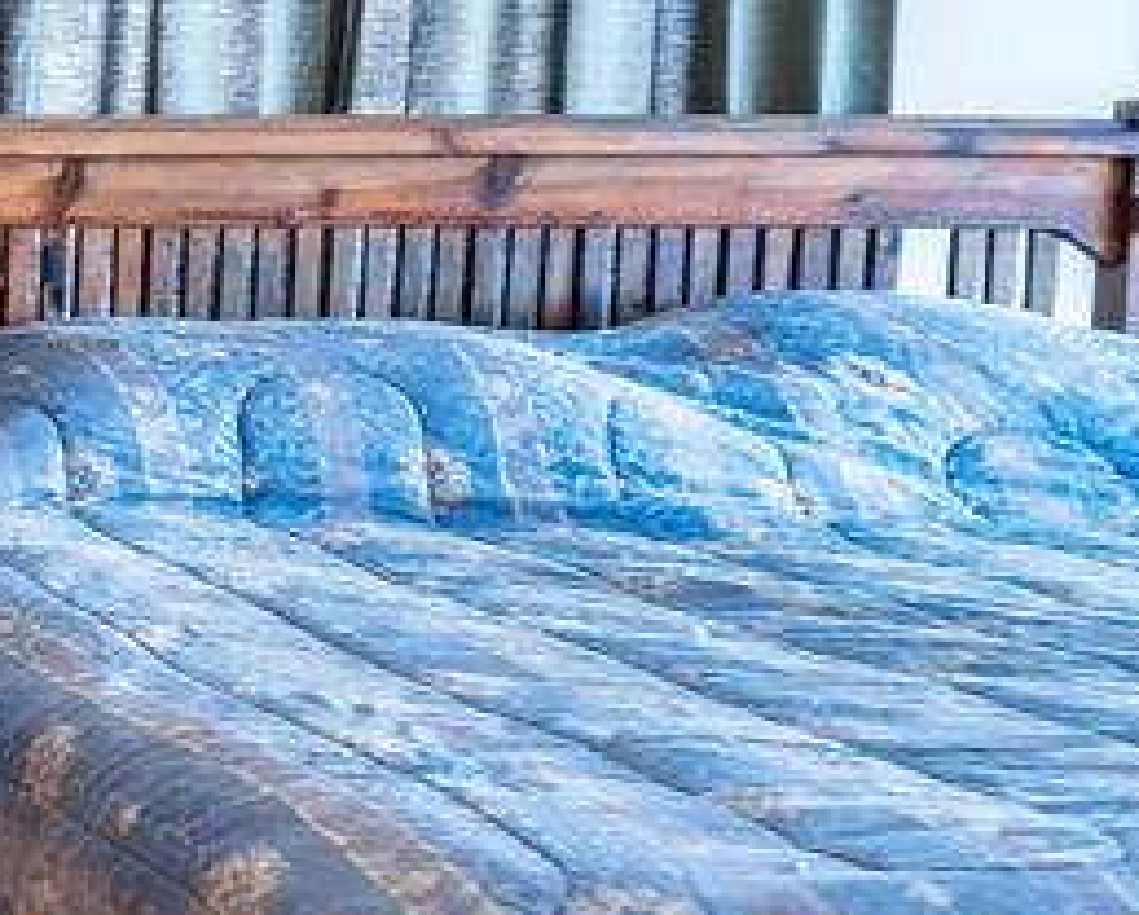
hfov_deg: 18.7
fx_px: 2498
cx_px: -1014
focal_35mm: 74
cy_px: 370
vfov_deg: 20.7
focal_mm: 20
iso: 250
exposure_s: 1/60
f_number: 4
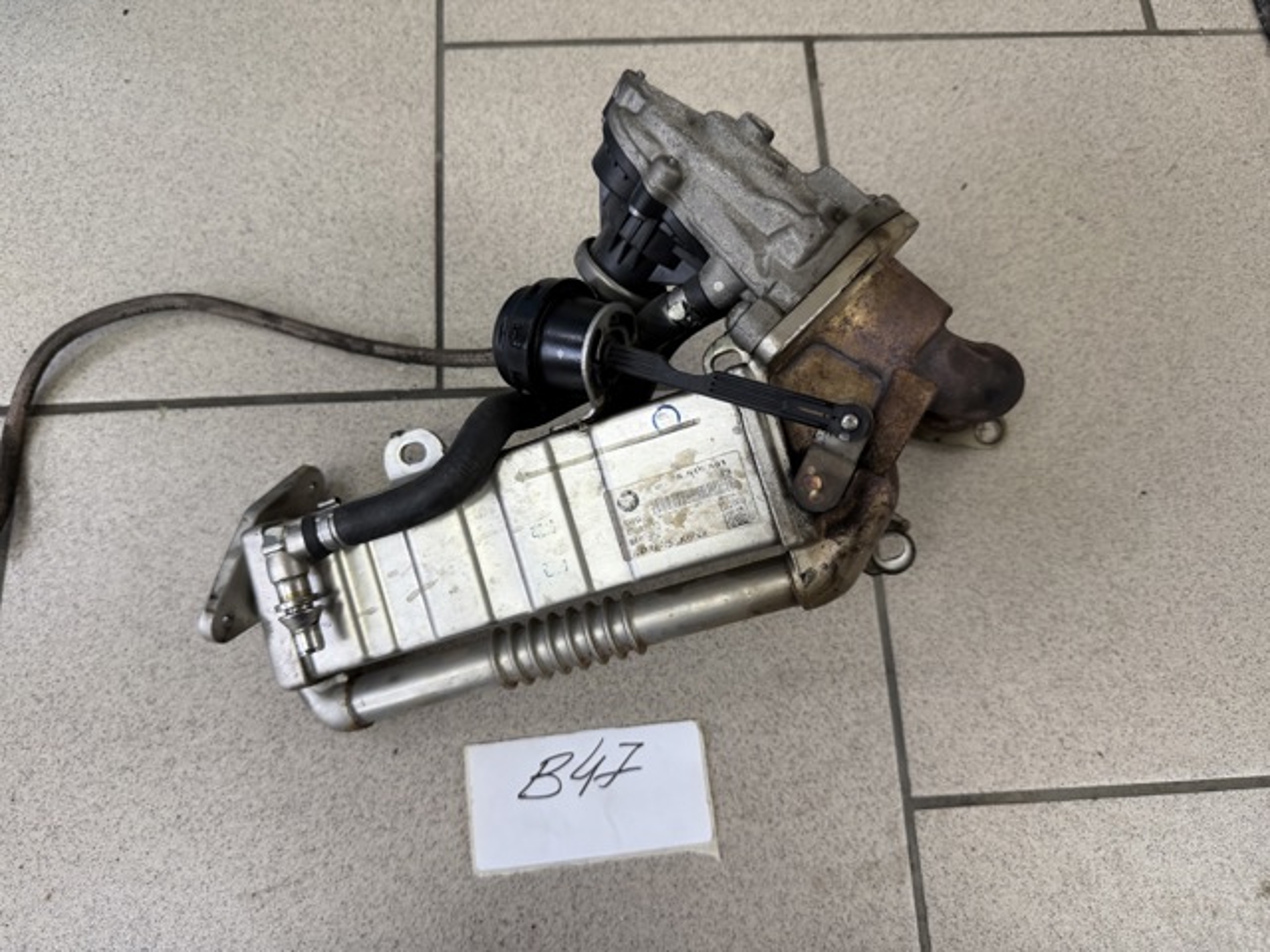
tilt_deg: -72.7
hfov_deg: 71.6
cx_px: 635
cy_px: 476
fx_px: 881
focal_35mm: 24
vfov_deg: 56.8
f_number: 1.78
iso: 200
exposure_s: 1/100
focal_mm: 6.76
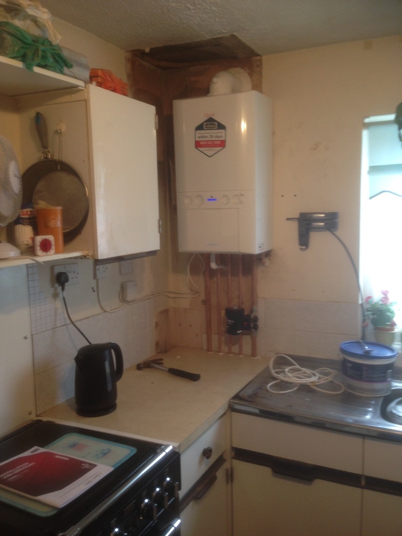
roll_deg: +0.9
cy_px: 268
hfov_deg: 42.9
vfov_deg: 55.4
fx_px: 511
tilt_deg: -5.9
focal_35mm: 33
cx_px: 201
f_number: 2.4
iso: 64
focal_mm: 4.12
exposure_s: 1/20
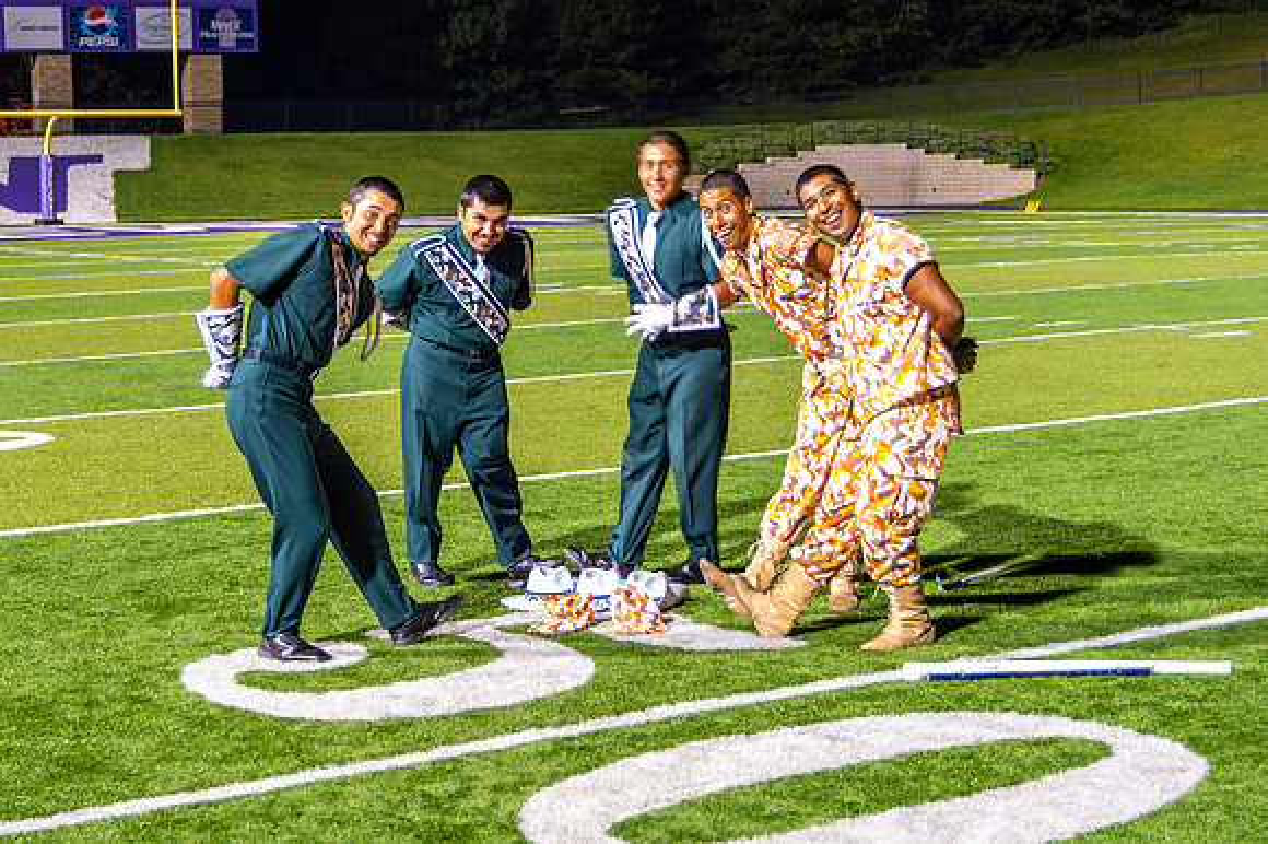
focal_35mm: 66
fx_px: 2324
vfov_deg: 20.6
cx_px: 531
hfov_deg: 30.5
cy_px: 414
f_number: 5
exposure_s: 1/20
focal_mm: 50
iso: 1000
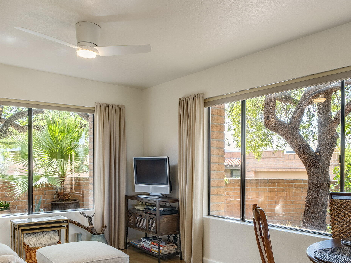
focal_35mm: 35
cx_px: 192
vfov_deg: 40.3
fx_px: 355
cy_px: 172
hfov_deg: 52.5
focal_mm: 24
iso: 200
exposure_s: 1/30
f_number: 10
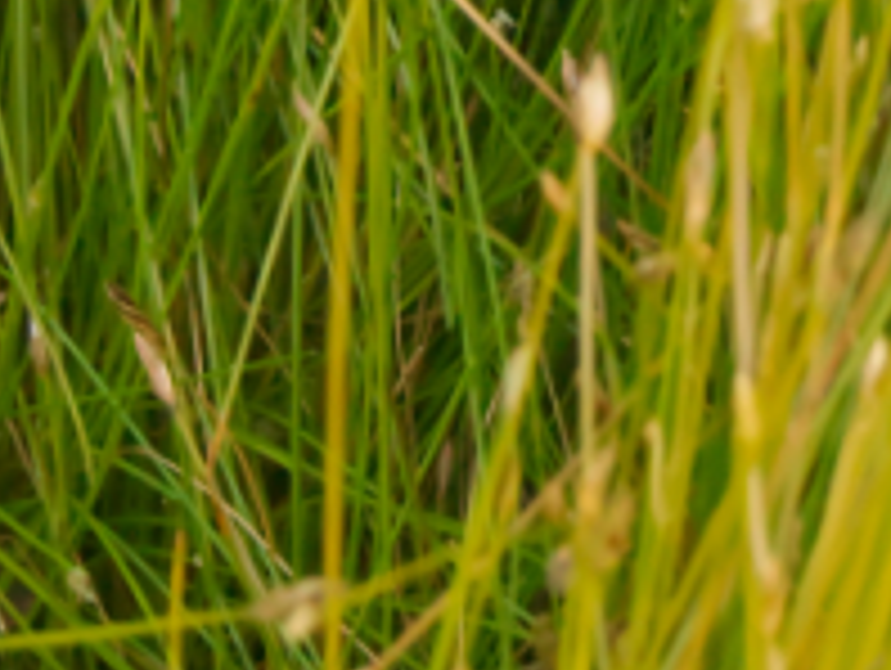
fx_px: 7884
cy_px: -850
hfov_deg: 6.5
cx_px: 652
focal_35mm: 306
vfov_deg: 4.8
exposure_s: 1/500
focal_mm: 35
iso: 3200
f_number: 11
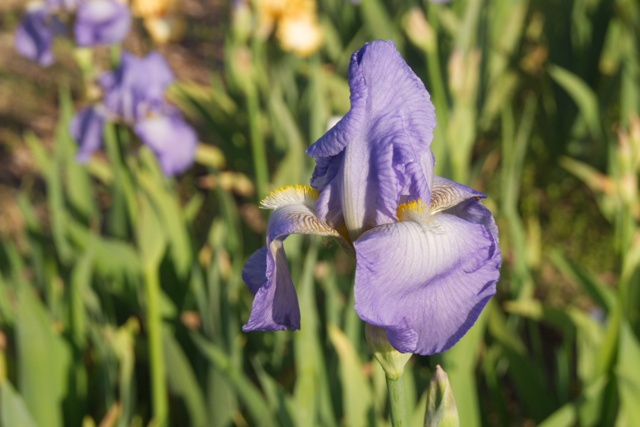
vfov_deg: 18.2
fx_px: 1333
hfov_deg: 27.0
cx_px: 320
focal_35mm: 75
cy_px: 214
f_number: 10
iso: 250
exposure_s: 1/500
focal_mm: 50
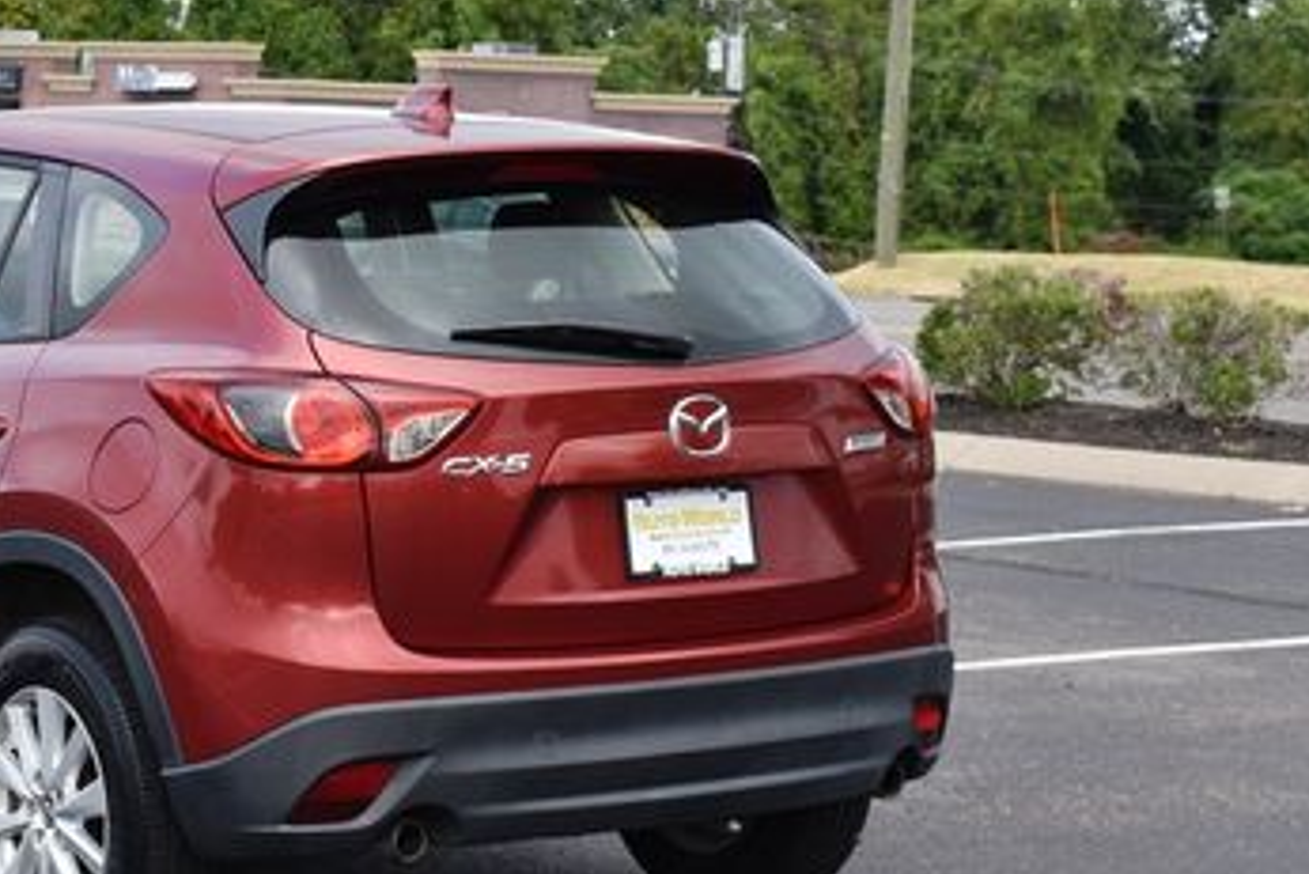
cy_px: 301
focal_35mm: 111
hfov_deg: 18.3
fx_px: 4038
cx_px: 352
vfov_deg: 12.3
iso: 200
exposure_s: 1/250
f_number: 8
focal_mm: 40
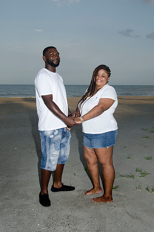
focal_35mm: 42
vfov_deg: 46.5
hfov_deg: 31.8
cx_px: 77
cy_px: 116
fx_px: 271
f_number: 7.1
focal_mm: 28
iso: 100
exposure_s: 1/250
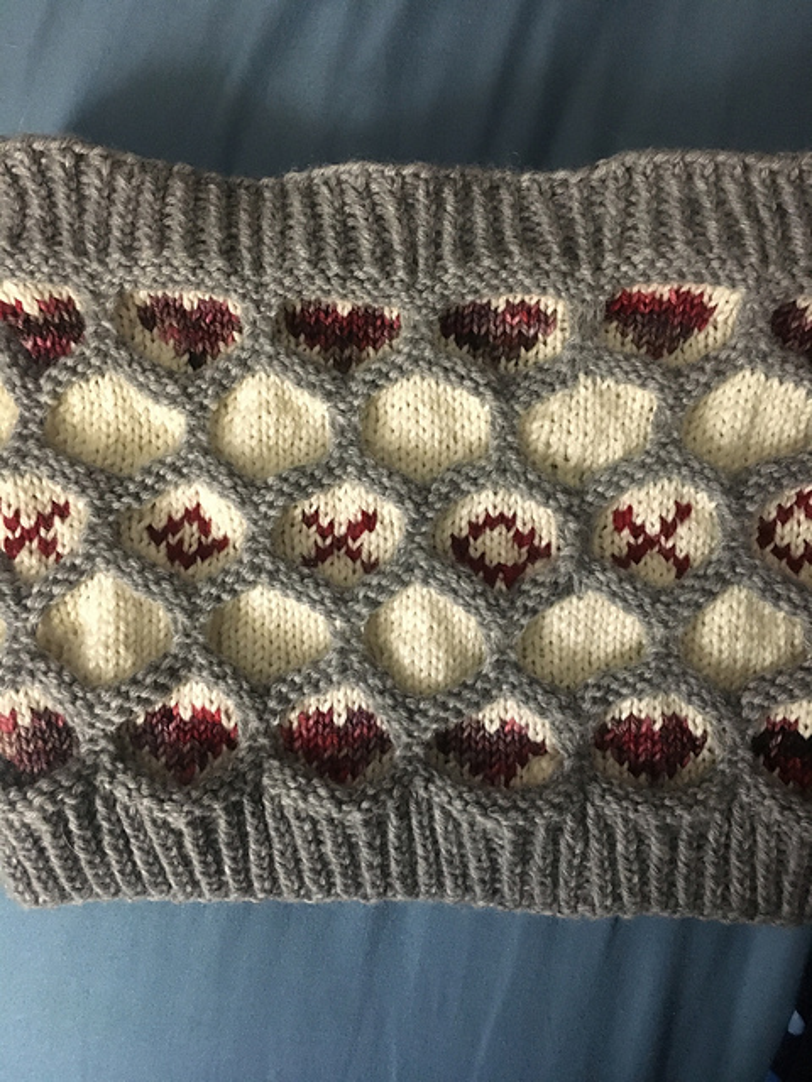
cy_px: 541
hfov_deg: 48.2
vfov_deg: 61.7
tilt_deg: -83.4
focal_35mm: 29
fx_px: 907
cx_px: 406
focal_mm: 4.15
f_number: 2.2
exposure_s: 1/15
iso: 250
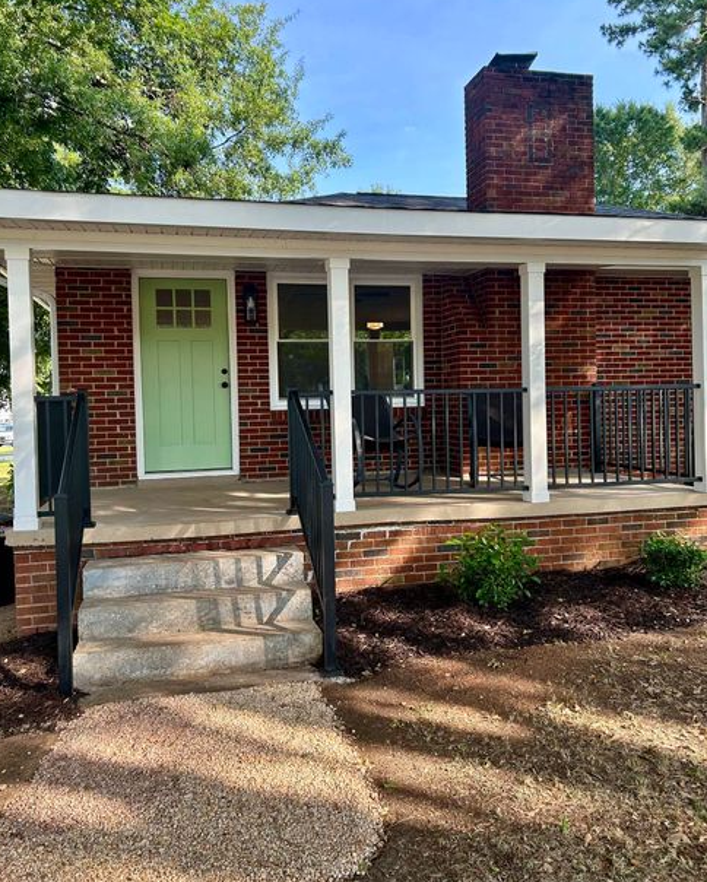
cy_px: 420
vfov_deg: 62.1
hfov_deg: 51.6
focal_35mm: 28
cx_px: 349
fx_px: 732
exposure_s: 1/509
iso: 50
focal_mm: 5.7
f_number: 1.5
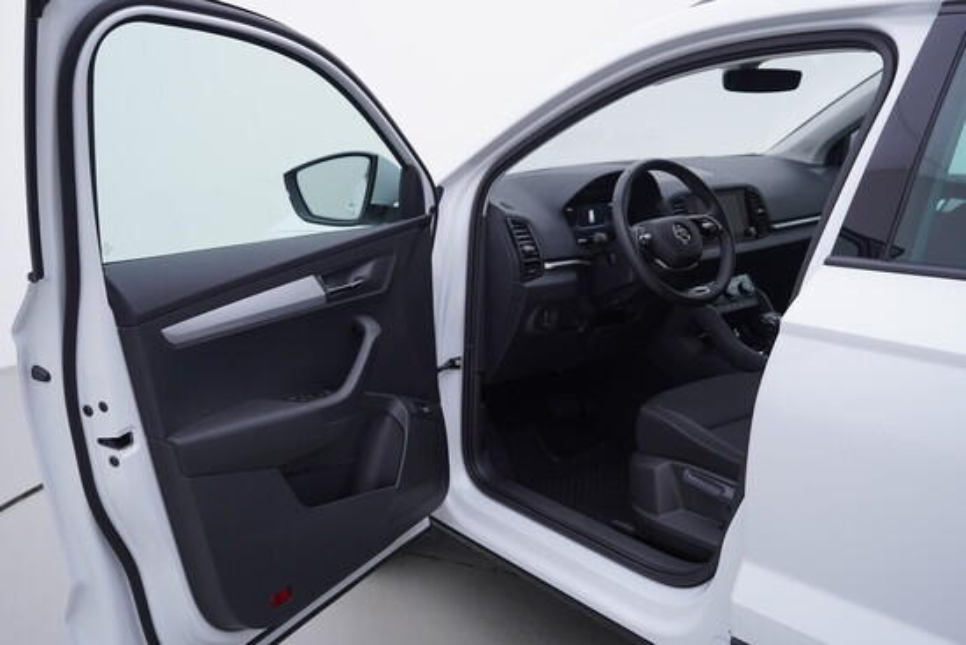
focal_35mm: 36
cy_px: 322
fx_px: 966
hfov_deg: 53.1
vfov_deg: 36.9
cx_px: 483
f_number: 3.5
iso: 125
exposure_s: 1/60
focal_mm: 24
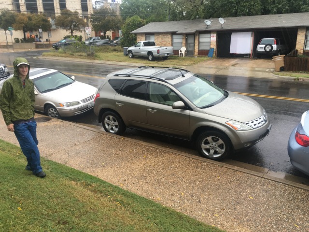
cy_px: 116
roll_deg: +1.9
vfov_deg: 48.2
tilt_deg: -15.5
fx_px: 259
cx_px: 154
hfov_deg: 61.7
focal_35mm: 29
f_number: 2.2
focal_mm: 4.15
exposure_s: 1/120
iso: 40
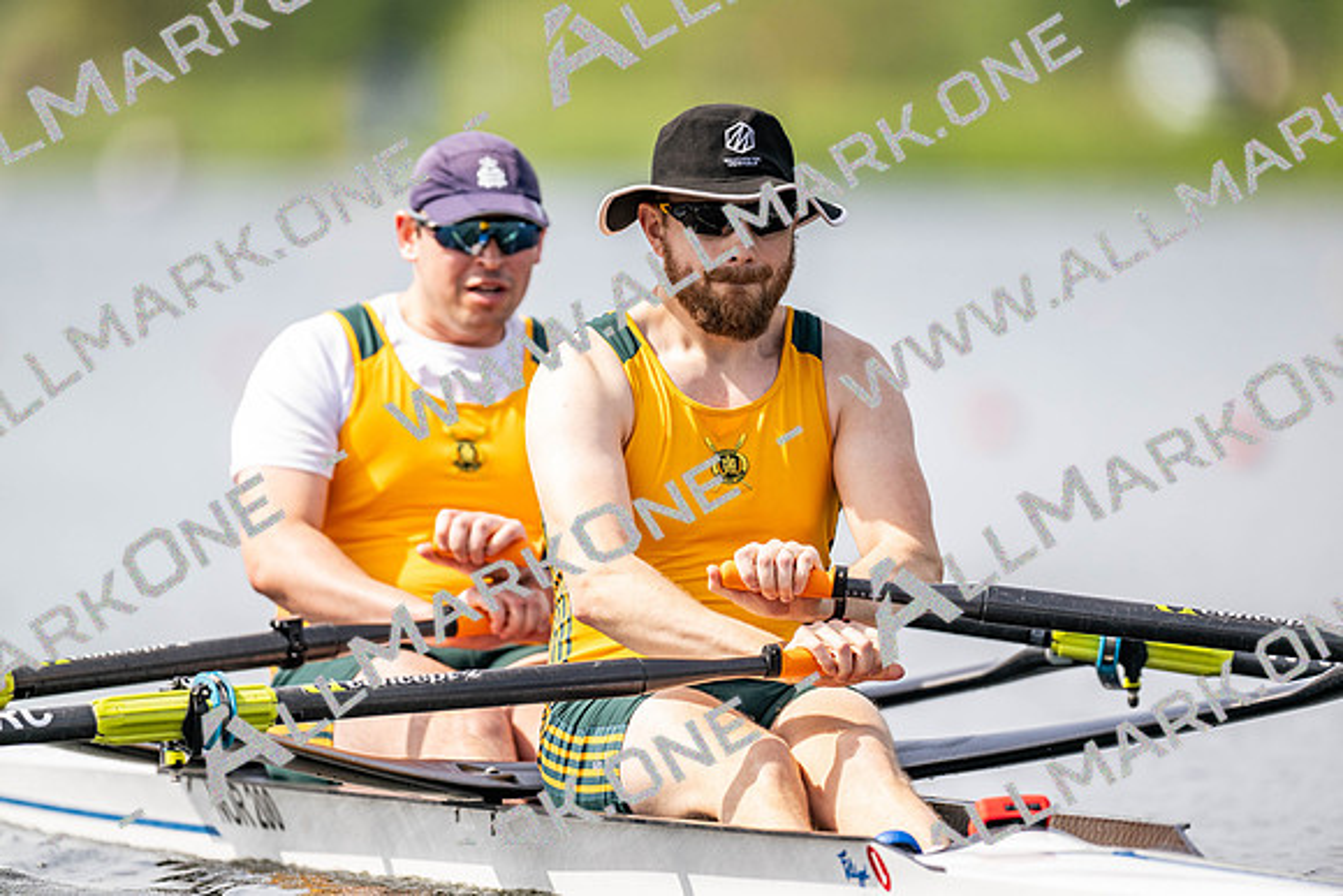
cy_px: 448
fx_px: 22388
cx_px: 672
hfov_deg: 3.4
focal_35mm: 600
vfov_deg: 2.3
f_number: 4
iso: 500
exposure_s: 1/2500
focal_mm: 600
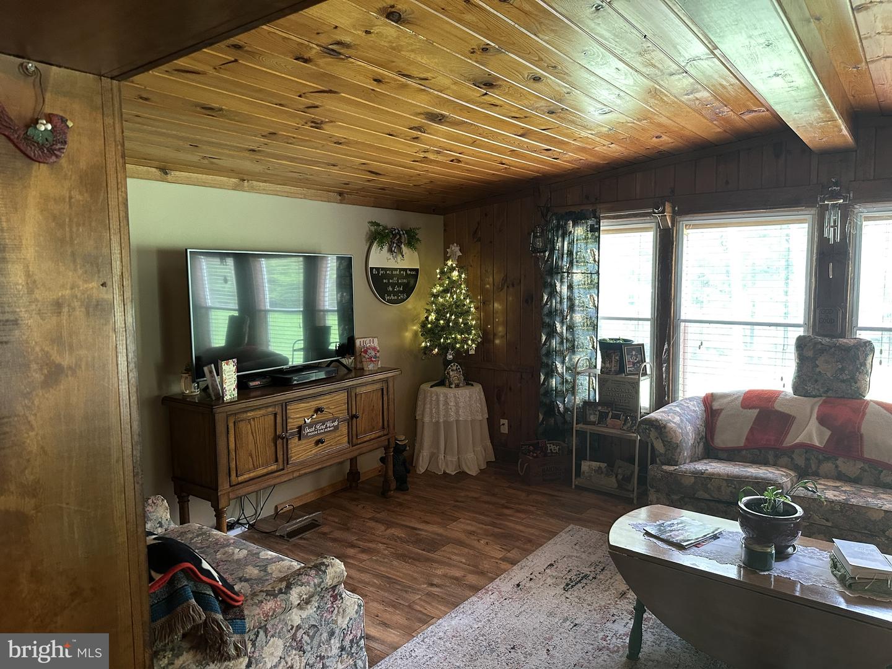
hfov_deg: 71.6
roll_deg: +1.1
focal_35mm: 24
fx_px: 618
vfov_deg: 56.8
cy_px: 334
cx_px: 446
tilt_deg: -4.7
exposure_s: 1/60
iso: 400
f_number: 1.78
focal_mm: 6.86
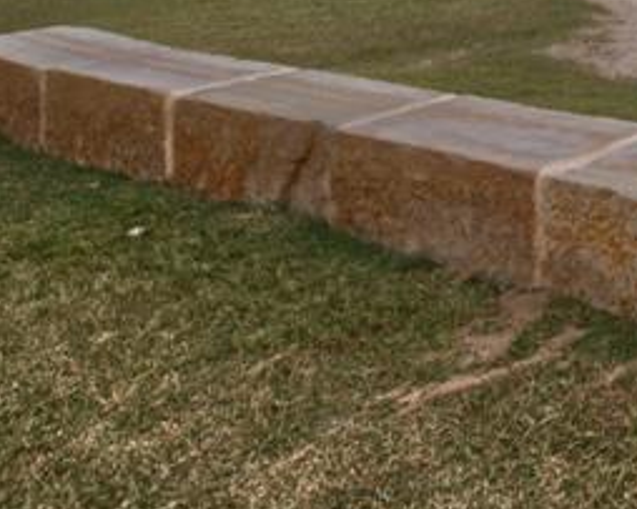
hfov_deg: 22.6
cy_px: -226
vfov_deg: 23.6
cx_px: 1113
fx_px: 999
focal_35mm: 53
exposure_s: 1/125
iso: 125
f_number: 5.6
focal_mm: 14
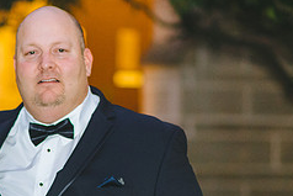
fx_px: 2036
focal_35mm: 250
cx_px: -10
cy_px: 221
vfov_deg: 5.5
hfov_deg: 8.2
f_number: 2.2
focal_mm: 85
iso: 1600
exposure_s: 1/125
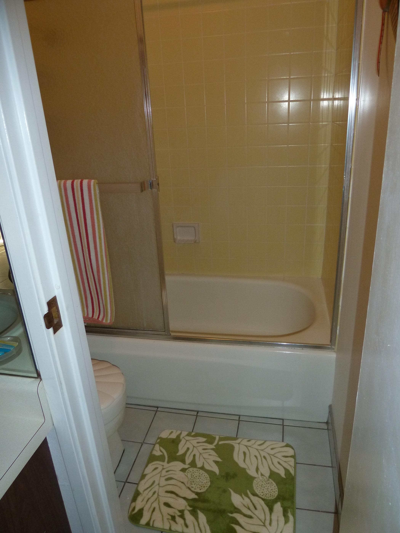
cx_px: 200
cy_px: 266
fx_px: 385
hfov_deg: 54.9
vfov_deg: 69.4
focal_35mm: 25
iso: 160
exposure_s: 1/30
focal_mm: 4.1
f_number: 3.3
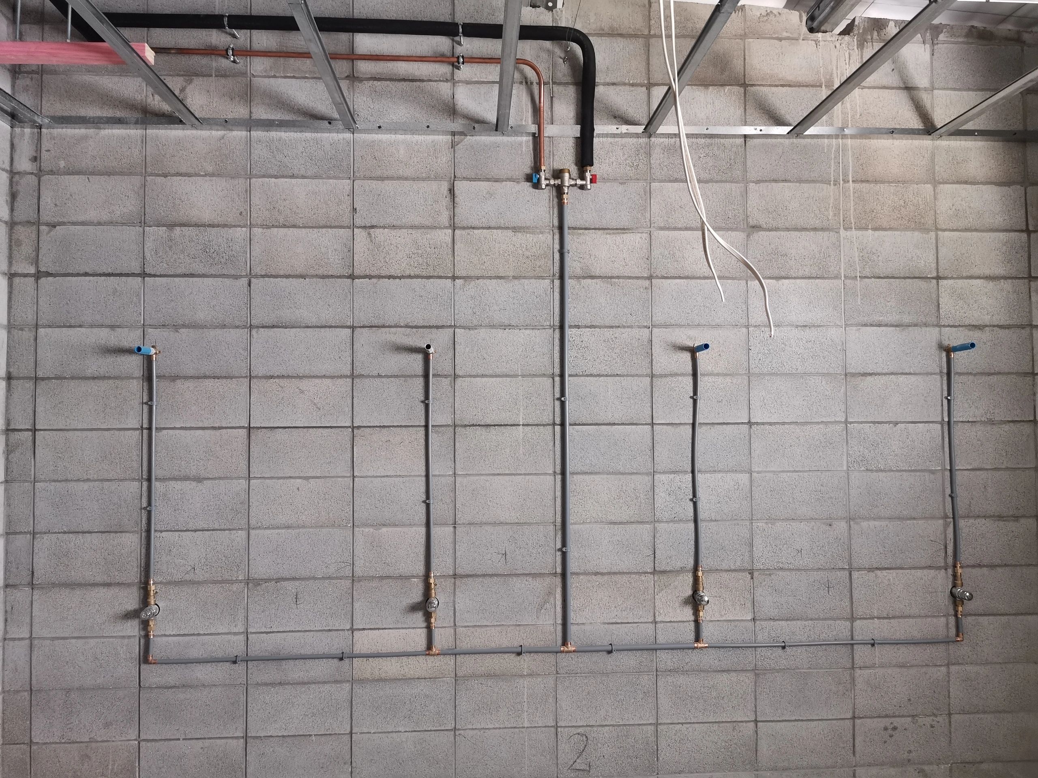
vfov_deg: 51.4
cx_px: 519
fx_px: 810
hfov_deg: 65.3
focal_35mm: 27
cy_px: 389
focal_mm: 5.56
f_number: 1.6
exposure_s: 1/50
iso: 320
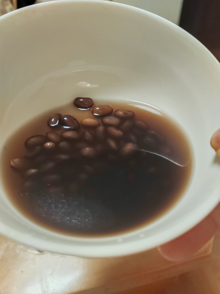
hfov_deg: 51.4
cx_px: 110
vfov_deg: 65.3
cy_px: 147
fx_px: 229
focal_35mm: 27
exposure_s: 1/33
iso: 4000
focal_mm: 6.14
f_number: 1.8
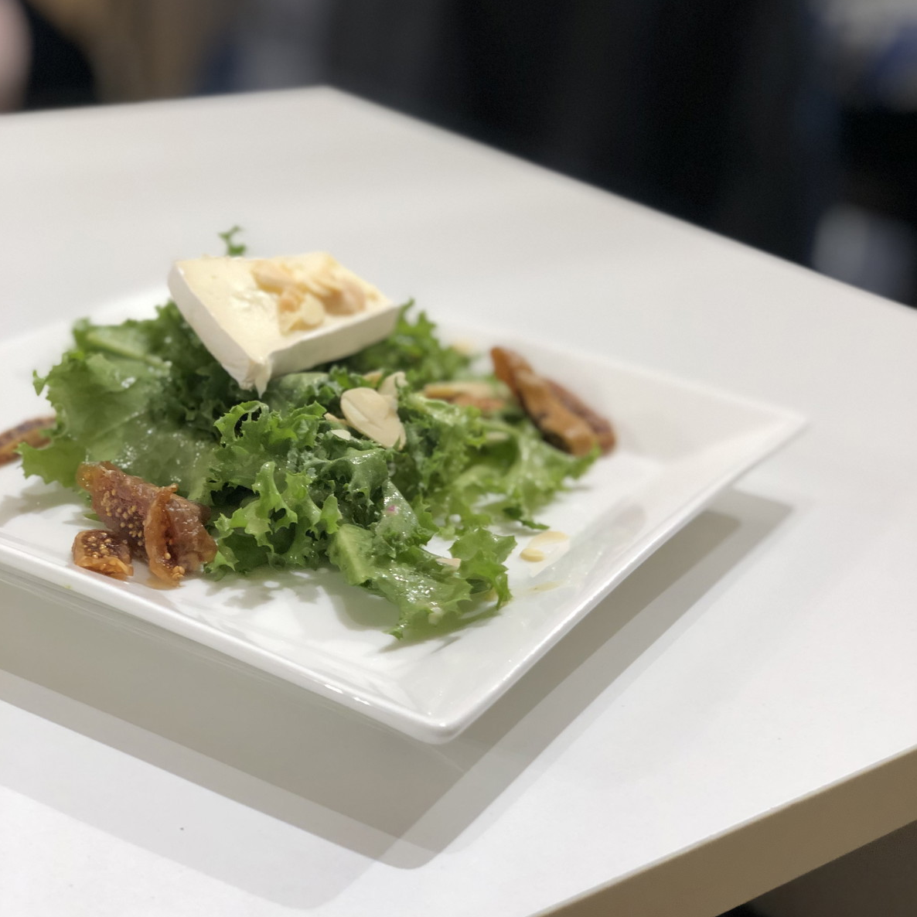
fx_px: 1858
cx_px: 455
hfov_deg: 27.7
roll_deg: -5.9
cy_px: 378
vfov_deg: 27.7
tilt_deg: -21.6
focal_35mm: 62
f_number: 2.4
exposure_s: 1/60
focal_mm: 6
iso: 80
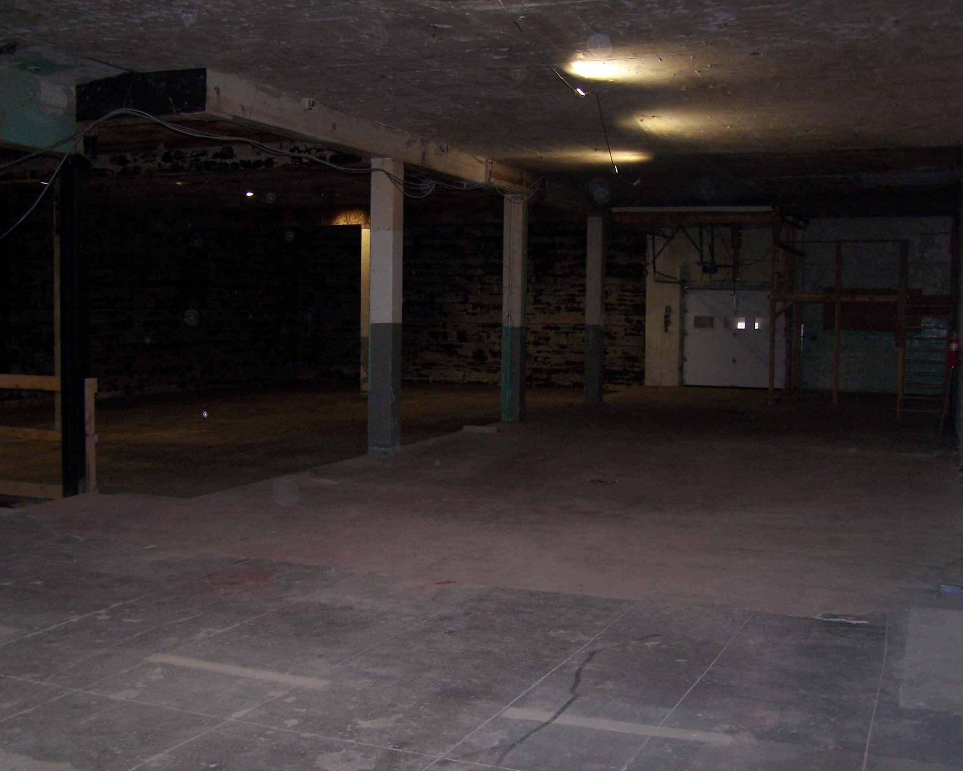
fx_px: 1140
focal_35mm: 40
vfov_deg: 37.3
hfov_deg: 45.8
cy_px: 389
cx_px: 479
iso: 140
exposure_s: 1/60
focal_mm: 6.3
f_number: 2.8
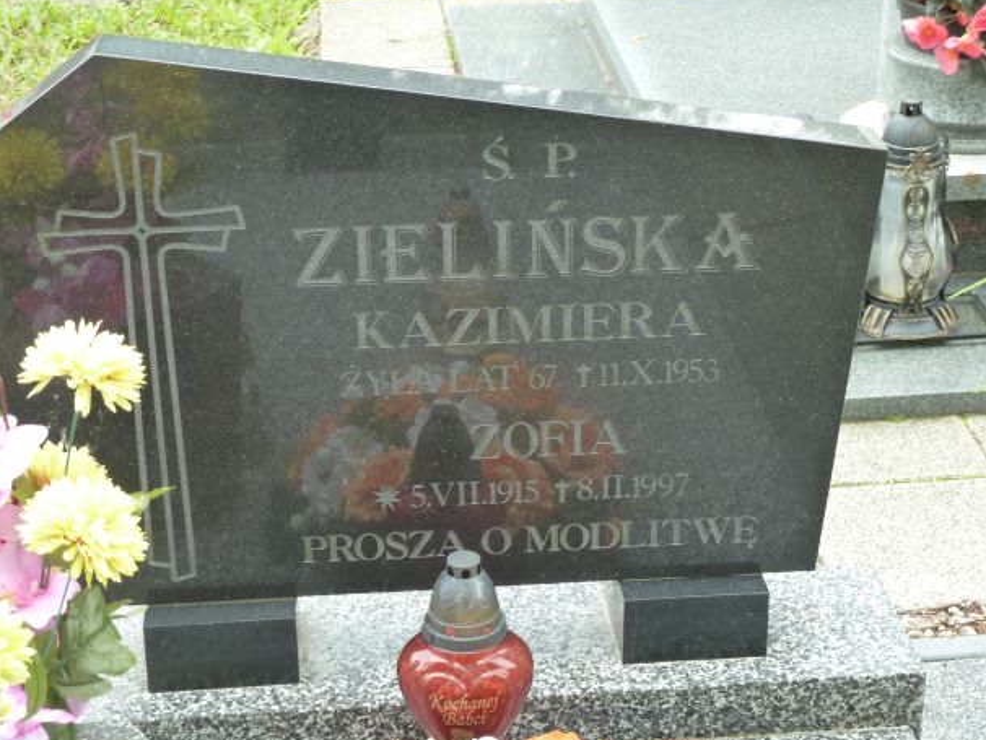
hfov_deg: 25.6
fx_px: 2166
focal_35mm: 76
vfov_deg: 19.4
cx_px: 519
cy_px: 374
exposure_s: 1/50
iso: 125
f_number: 4.1
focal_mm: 11.9
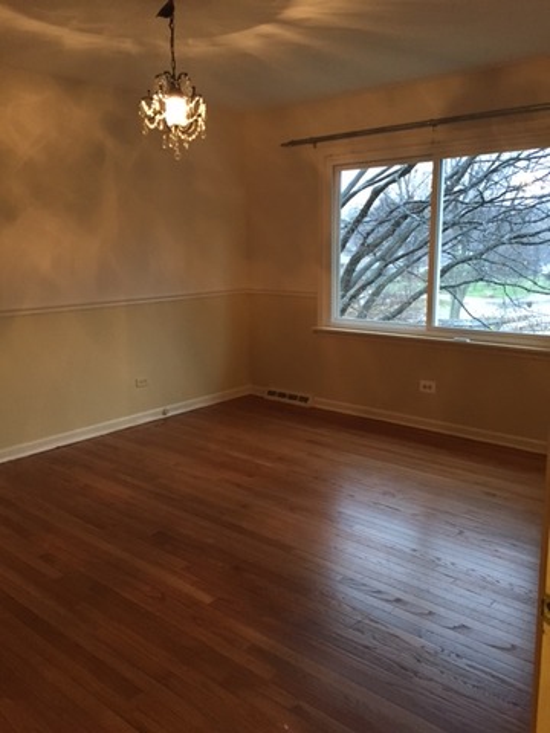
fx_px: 614
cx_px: 275
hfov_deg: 48.2
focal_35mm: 29
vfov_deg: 61.7
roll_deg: +0.4
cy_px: 366
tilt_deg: -9.9
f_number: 2.2
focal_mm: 4.15
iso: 250
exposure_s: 1/20
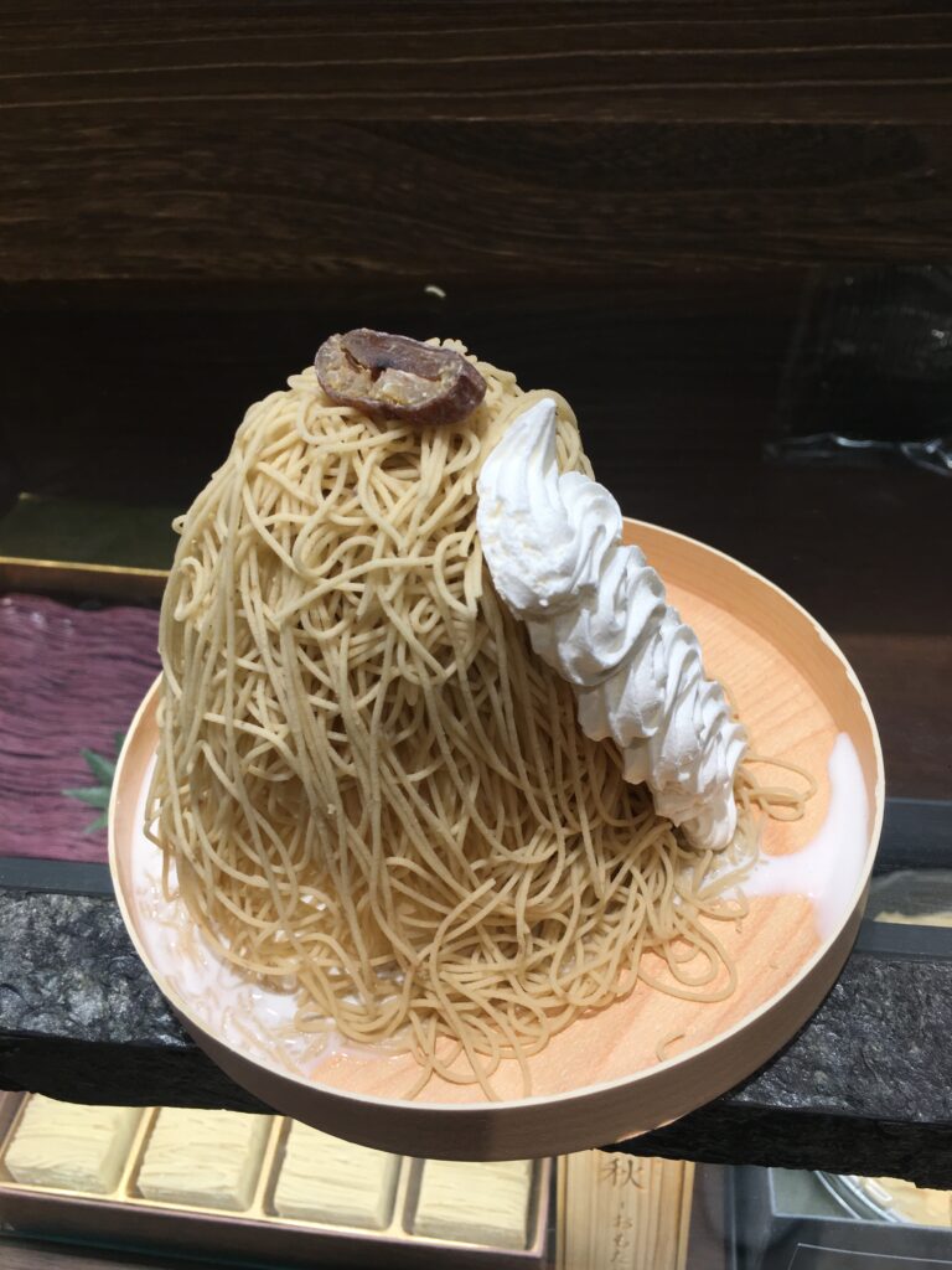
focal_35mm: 29
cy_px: 635
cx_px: 476
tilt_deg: -46.0
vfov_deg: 61.7
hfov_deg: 48.2
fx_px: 1063
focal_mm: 4.15
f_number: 2.2
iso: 32
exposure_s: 1/60
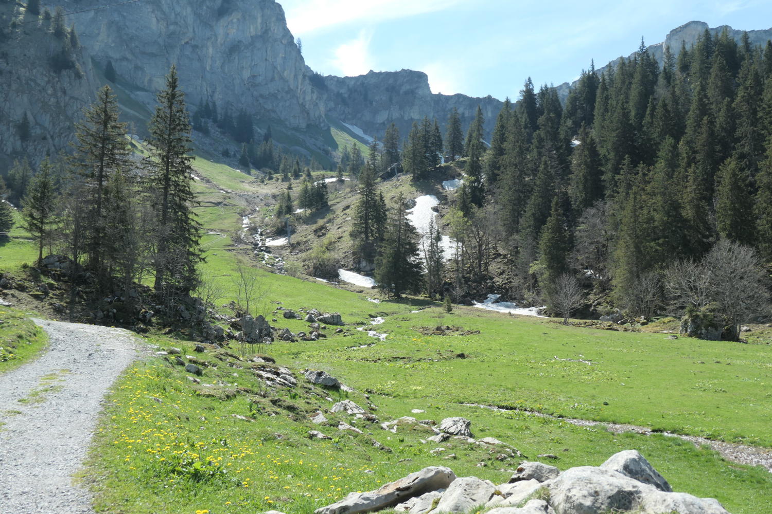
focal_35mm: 35
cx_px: 386
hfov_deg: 54.4
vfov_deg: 37.9
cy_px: 257
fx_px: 750
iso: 125
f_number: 3.7
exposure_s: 1/640
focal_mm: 12.8
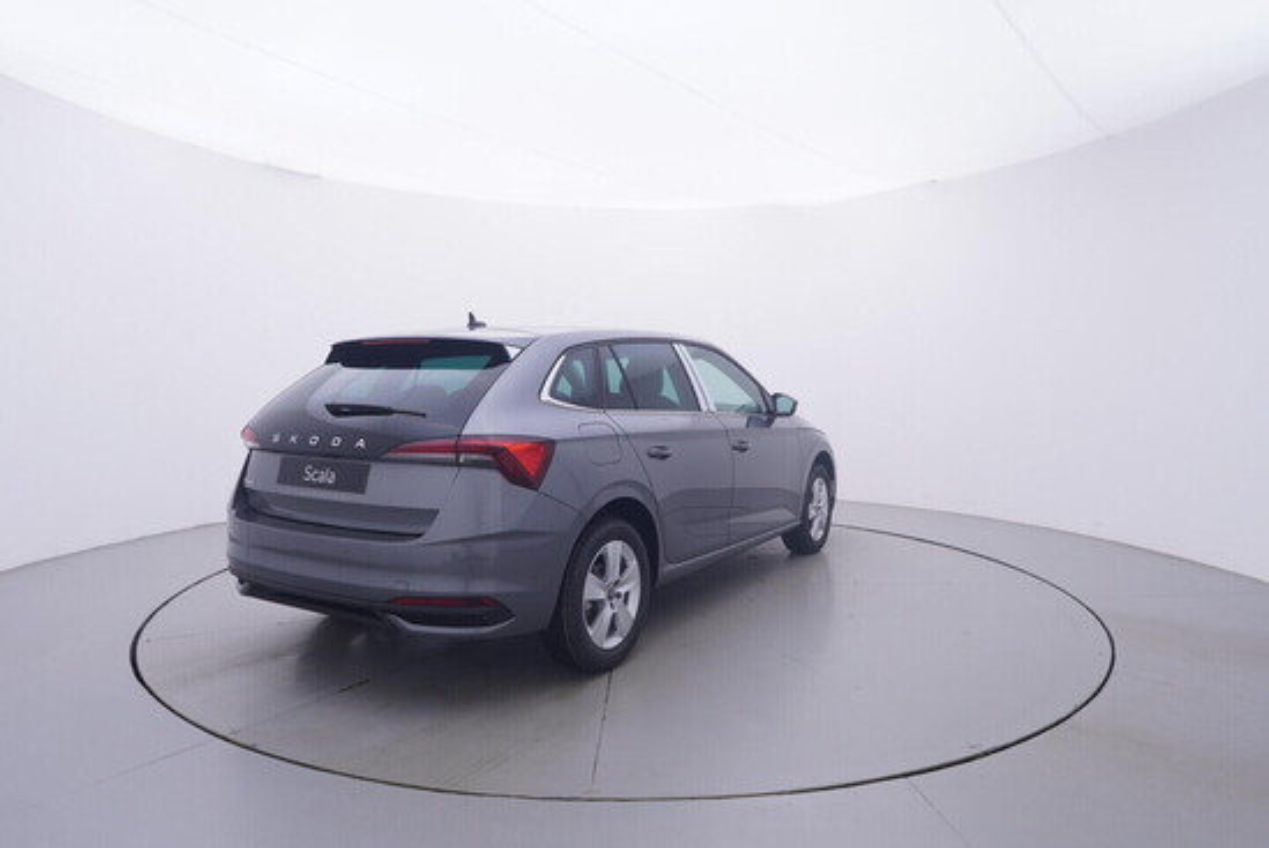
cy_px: 424
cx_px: 634
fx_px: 794
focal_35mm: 22
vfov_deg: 56.2
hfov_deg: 77.3
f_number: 5
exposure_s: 1/80
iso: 200
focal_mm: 15
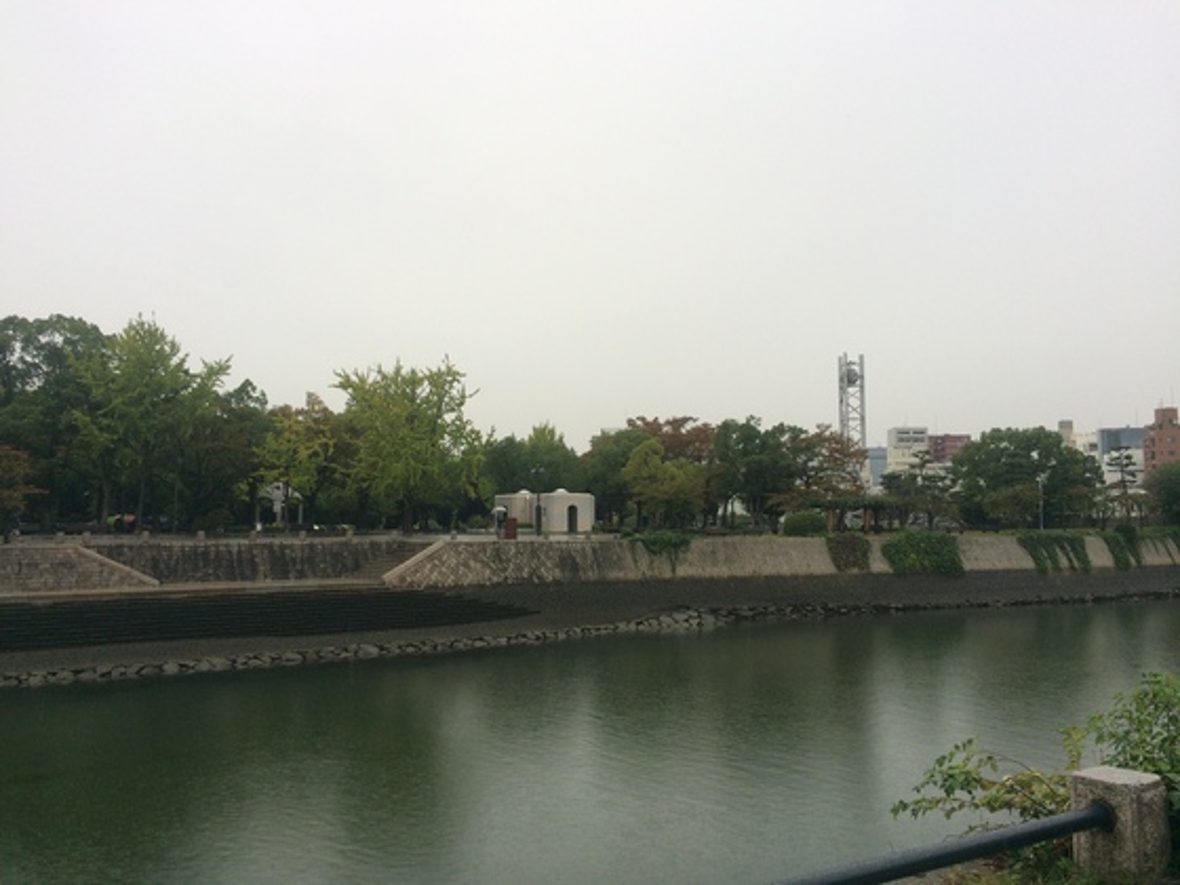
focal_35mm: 29
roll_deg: +0.8
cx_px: 590
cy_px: 442
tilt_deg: +5.1
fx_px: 989
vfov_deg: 48.2
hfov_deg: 61.7
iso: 32
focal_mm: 4.15
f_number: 2.2
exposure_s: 1/243
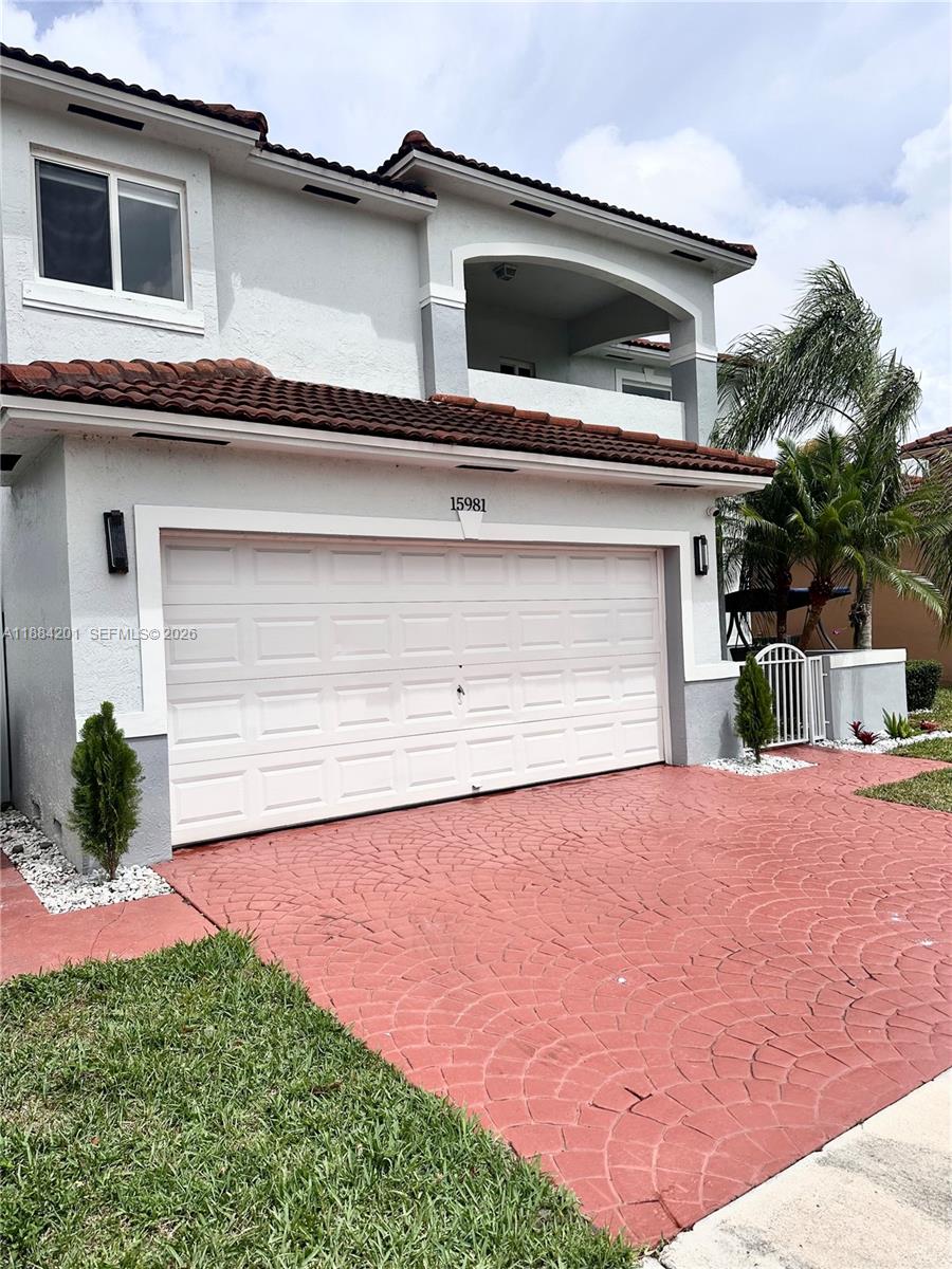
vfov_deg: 71.6
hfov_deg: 56.8
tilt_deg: +0.1
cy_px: 634
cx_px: 476
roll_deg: +2.1
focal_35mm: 24
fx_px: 880
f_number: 1.78
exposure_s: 1/10753
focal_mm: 6.86
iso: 80
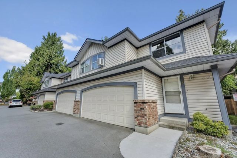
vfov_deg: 78.9
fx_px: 96
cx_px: 118
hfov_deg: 101.9
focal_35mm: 15
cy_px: 79
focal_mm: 14.6
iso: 400
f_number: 8
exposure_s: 1/640
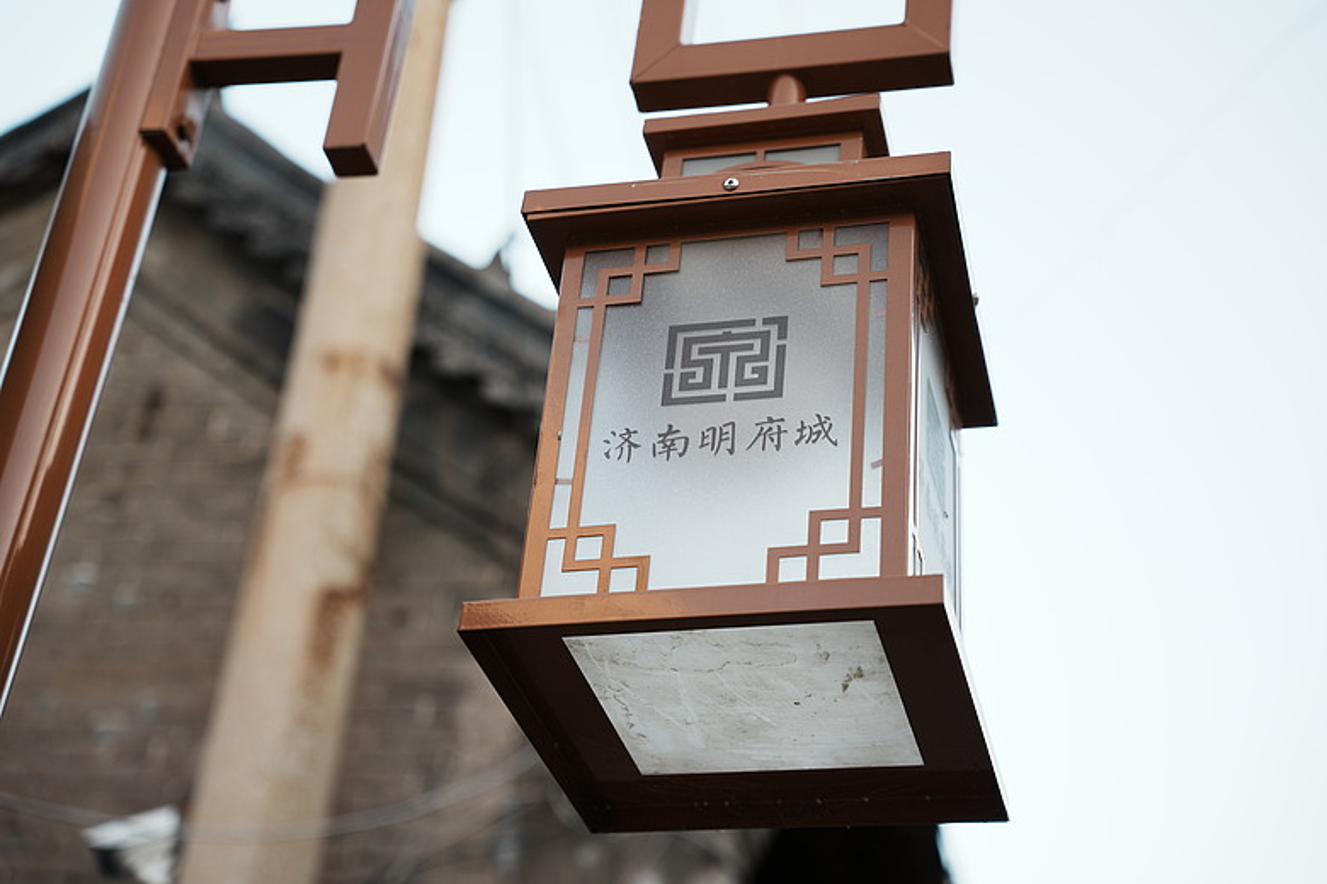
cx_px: 664
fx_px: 2071
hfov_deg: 35.5
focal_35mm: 56
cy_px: 442
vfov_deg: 24.1
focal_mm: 56.2
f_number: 2.8
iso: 125
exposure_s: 1/100
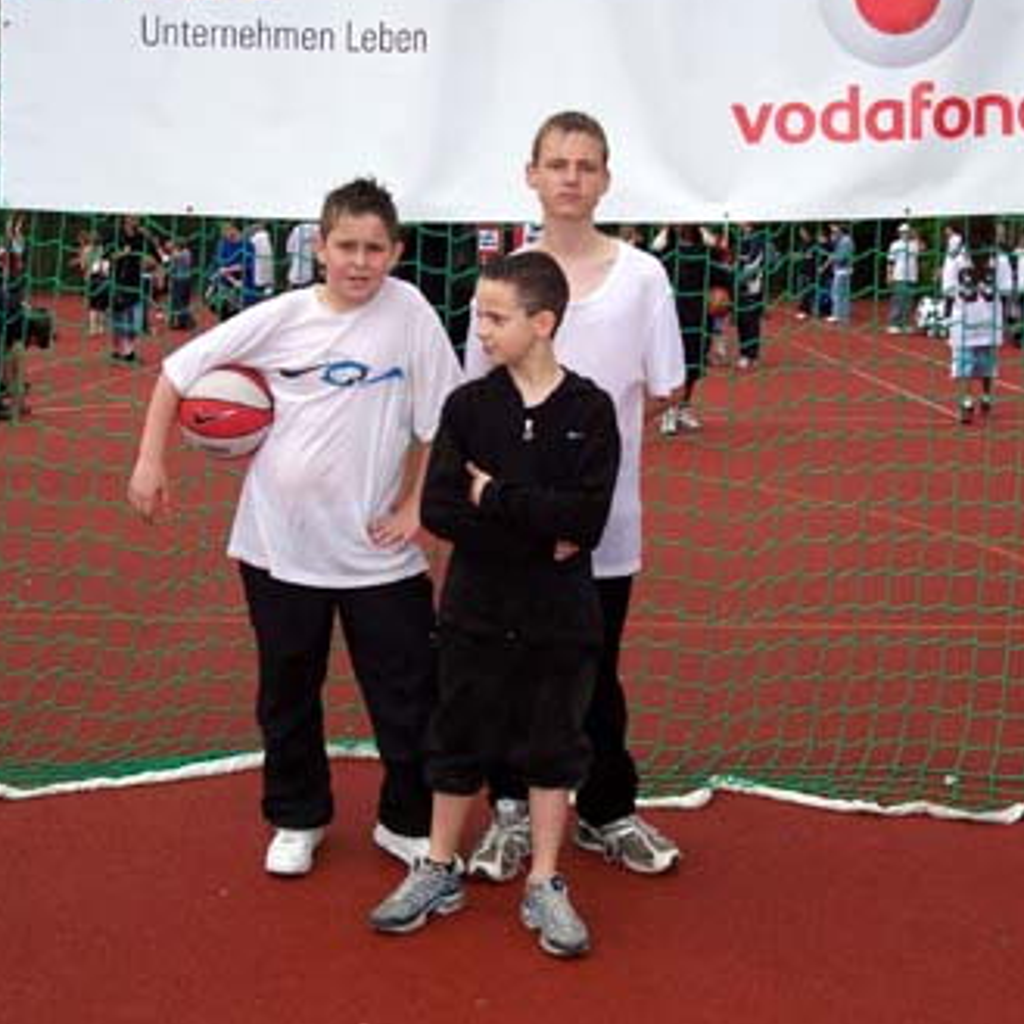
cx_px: 507
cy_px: 504
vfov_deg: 36.8
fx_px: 1540
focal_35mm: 46
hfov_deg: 36.8
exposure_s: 1/700
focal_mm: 8
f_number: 4.8
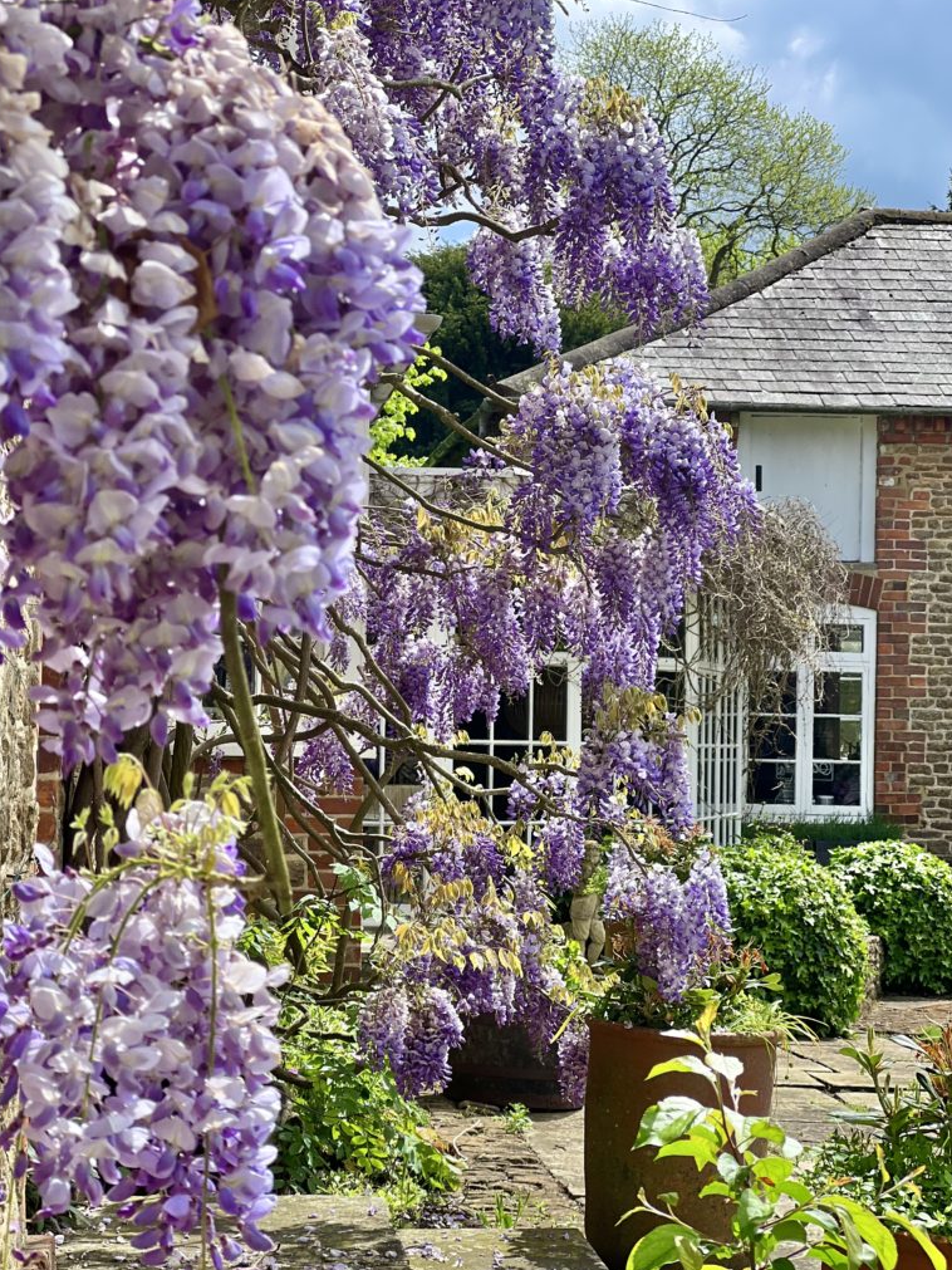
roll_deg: -1.8
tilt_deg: +3.4
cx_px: 472
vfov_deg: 25.0
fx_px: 2861
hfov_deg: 18.9
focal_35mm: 78
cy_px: 634
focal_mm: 9
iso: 32
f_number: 2.8
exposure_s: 1/536
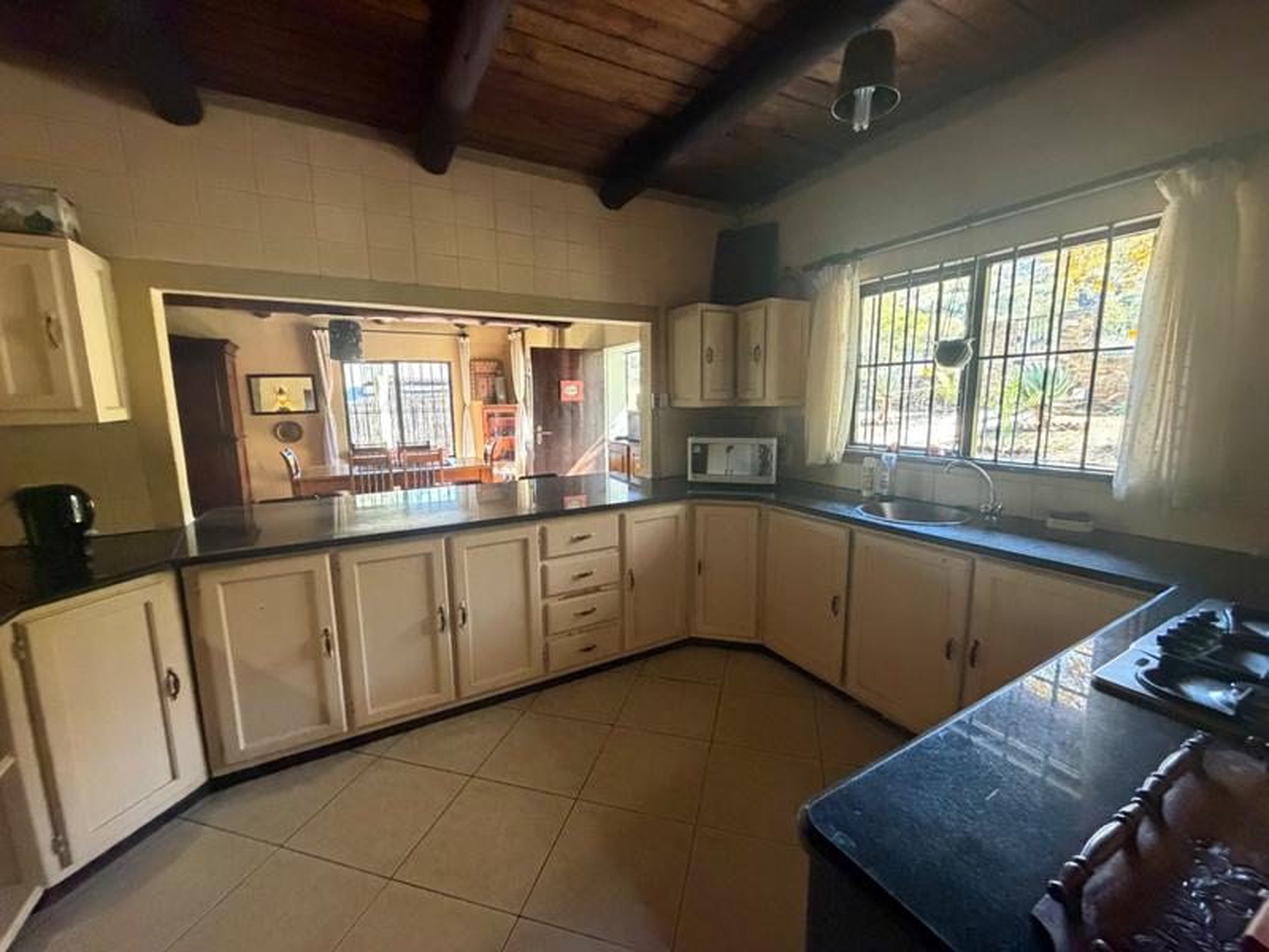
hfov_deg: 102.1
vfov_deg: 85.7
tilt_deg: -7.3
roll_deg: +1.0
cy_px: 476
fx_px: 513
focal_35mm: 14
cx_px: 634
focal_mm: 2.22
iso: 800
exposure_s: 1/60
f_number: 2.2
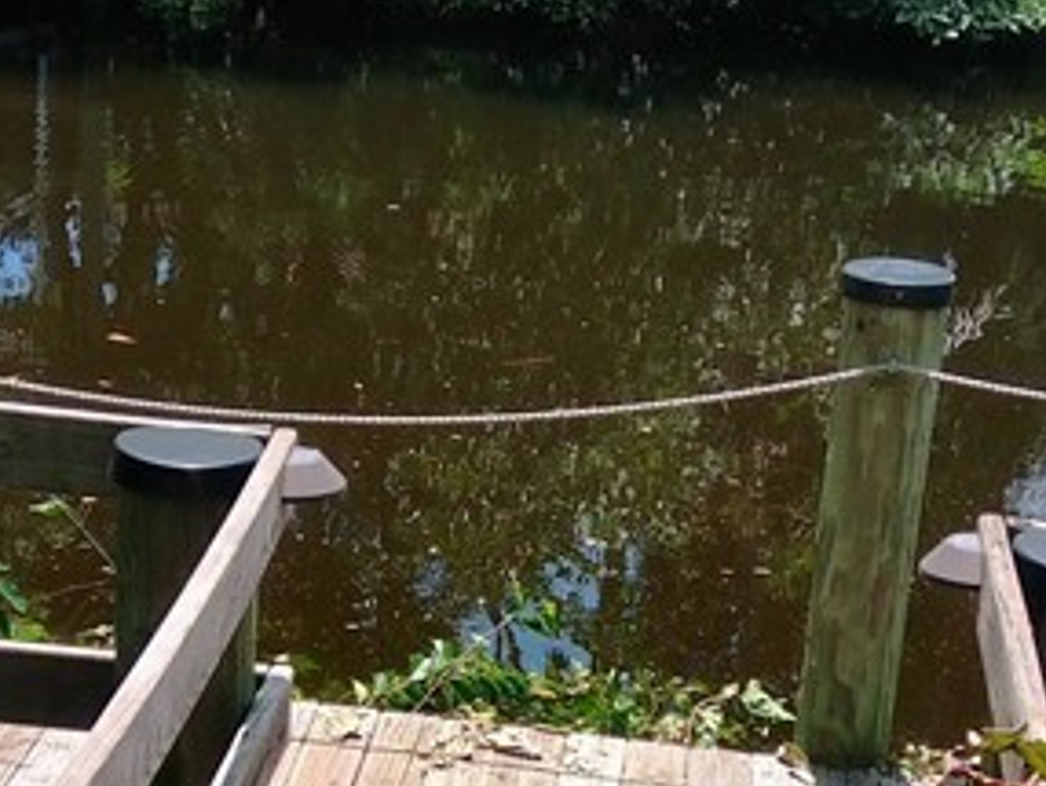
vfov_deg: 15.7
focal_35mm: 93
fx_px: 2813
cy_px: 691
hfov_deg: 21.1
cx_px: 494
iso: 100
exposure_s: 1/607
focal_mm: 3
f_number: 2
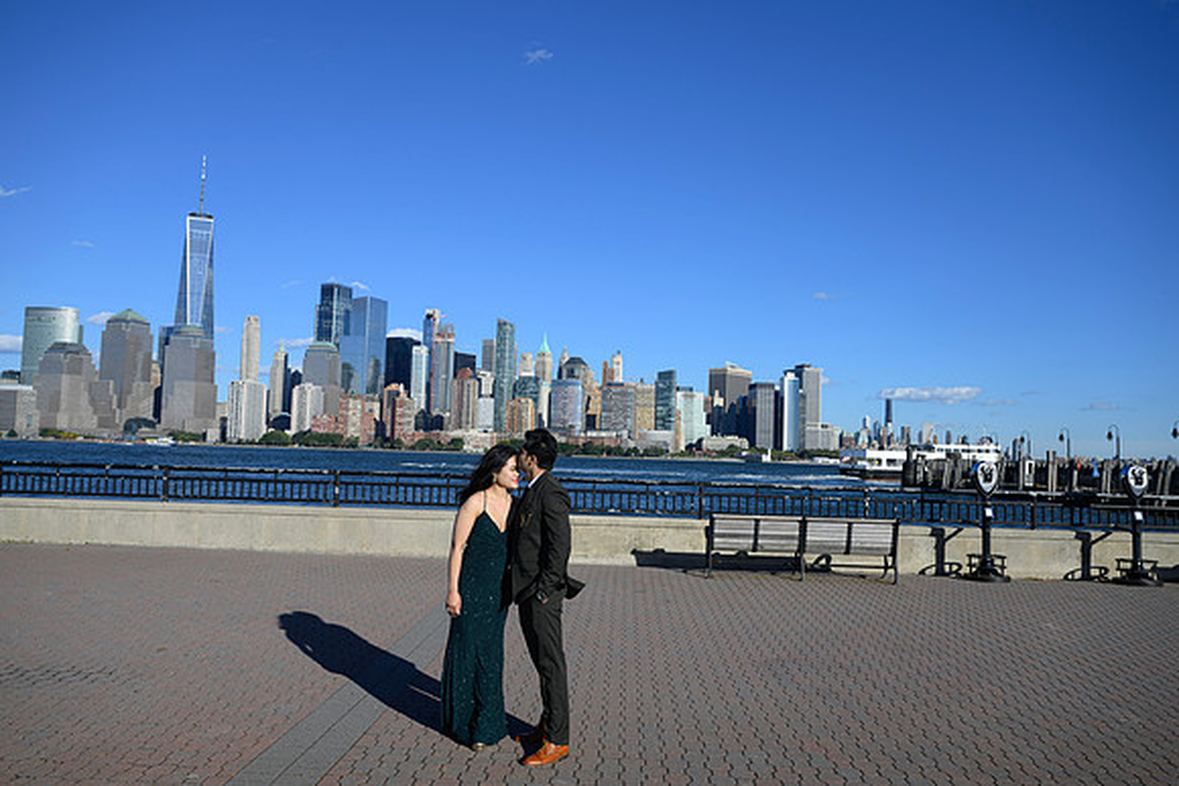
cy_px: 393
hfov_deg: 63.6
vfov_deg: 45.0
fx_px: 950
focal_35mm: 29
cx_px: 590
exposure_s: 1/800
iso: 100
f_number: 5.6
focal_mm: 29
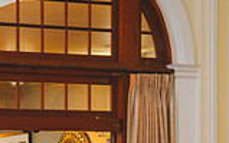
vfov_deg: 7.8
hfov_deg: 12.6
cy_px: 246
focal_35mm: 164
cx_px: -14
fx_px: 1022
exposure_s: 1/100
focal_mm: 44
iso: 2000
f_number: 2.8
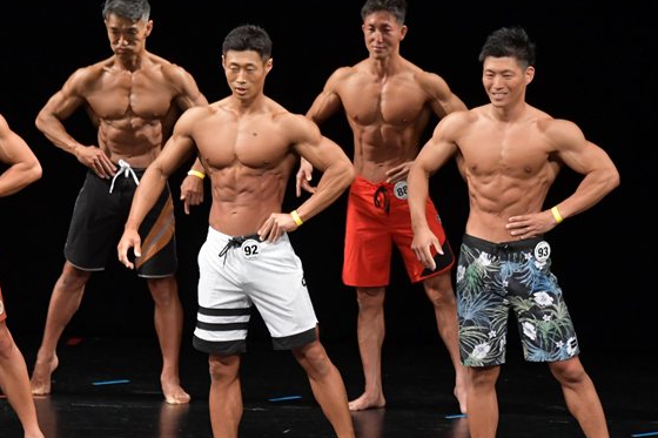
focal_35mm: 332
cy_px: 274
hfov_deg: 6.2
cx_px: 362
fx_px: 6066
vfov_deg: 4.1
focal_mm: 160
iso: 3200
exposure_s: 1/400
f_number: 5.6
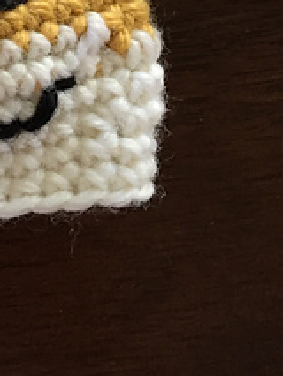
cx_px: -120
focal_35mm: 87
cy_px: -138
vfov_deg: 20.2
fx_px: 947
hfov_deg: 15.8
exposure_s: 1/30
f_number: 2.2
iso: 125
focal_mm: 4.15
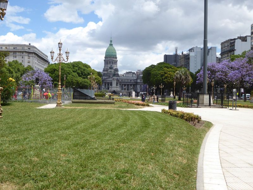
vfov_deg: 31.5
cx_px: 126
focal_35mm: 46
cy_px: 95
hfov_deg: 41.2
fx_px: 336
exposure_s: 1/640
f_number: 3.9
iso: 80
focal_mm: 7.8
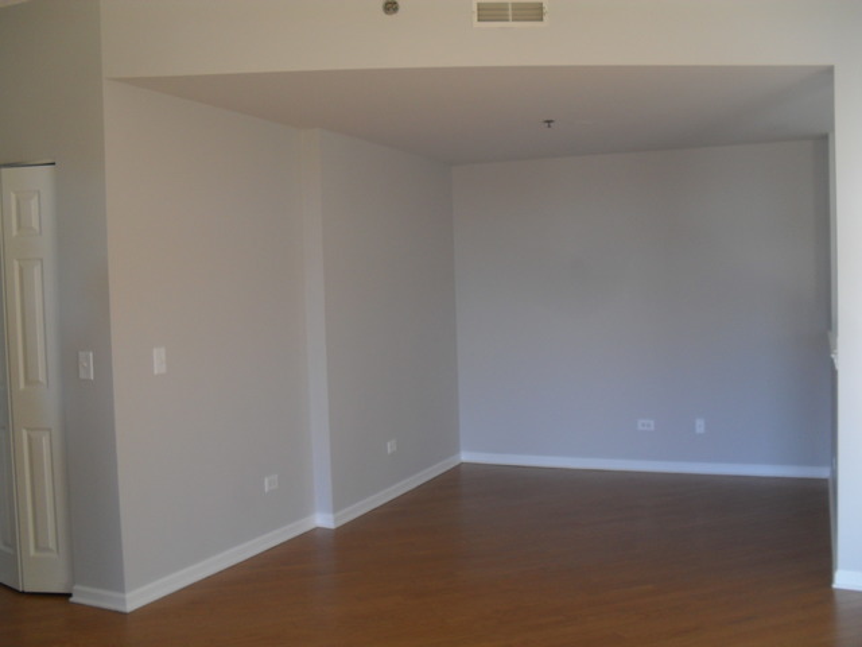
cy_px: 324
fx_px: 872
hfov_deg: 52.6
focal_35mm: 35
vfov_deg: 40.7
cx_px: 431
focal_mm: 6.3
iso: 100
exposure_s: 1/90
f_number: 3.2
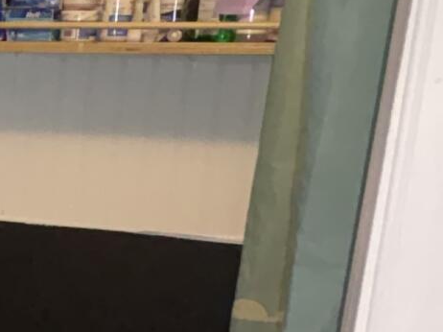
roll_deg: +0.5
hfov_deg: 15.6
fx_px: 1164
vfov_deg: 16.1
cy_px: 269
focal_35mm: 91
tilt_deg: -12.9
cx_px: -512
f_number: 2.2
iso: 200
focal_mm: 2.22
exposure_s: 1/60
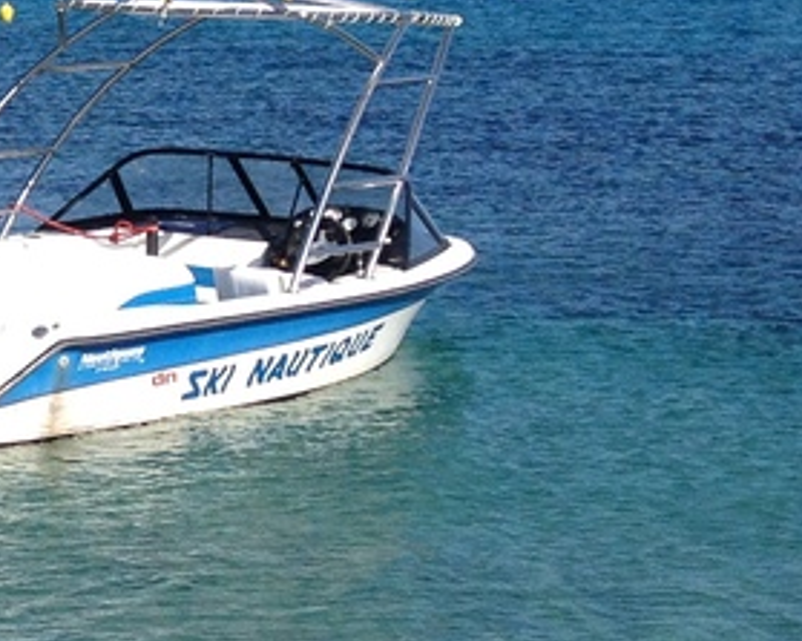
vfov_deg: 10.5
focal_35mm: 147
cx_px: -690
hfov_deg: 12.0
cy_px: 296
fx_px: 3488
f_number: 2.4
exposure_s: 1/1783
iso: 50
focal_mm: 4.28
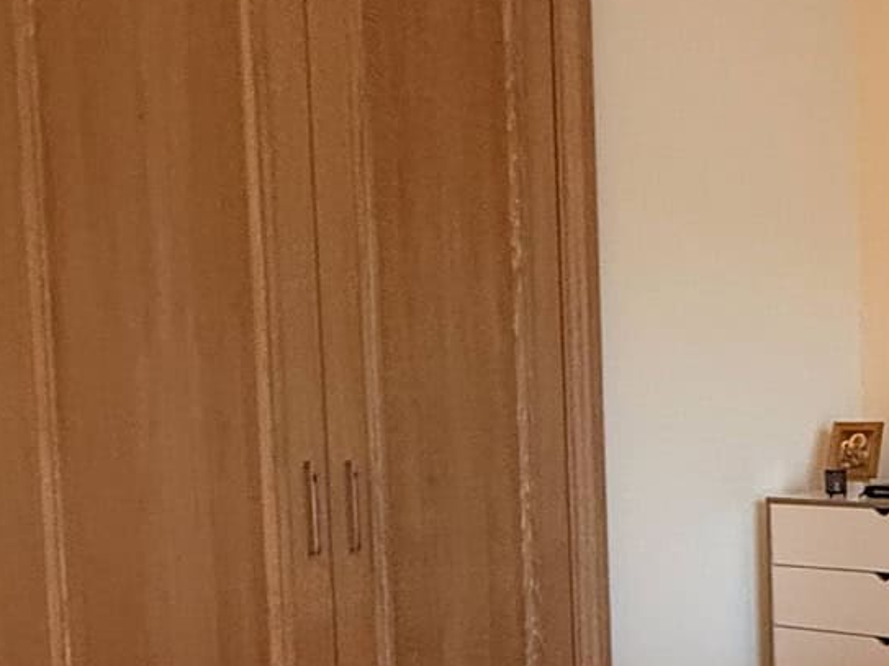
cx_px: 1233
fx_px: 1258
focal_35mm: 49
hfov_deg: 29.1
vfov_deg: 29.3
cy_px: 487
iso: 500
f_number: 2.2
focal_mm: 2.2
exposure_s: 1/50
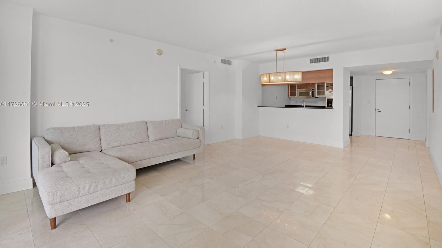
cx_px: 224
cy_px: 104
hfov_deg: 99.4
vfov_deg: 66.7
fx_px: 188
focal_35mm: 16
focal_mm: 10
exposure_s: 1/80
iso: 400
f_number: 8
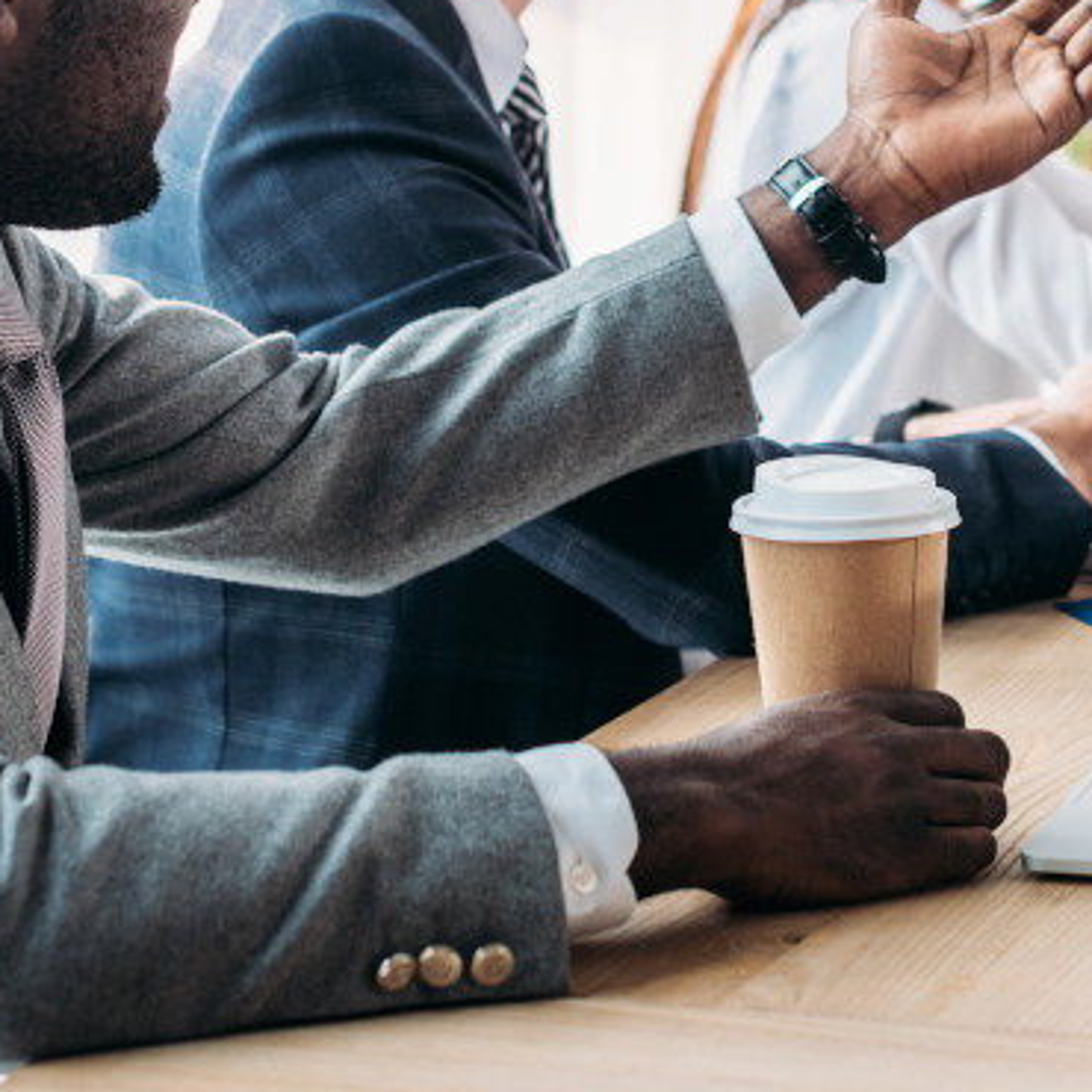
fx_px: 4925
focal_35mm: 138
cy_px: -87
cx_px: 891
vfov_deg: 12.5
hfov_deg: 12.6
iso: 200
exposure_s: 1/200
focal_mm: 50
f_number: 3.5
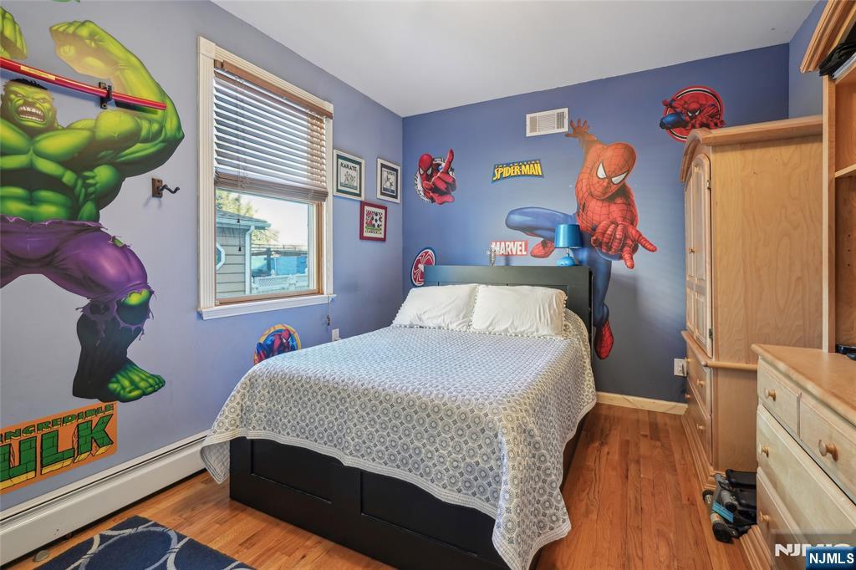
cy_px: 285
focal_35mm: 16
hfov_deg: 96.8
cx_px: 428
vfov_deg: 73.7
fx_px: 380
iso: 400
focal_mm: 16
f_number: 8
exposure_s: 1/8
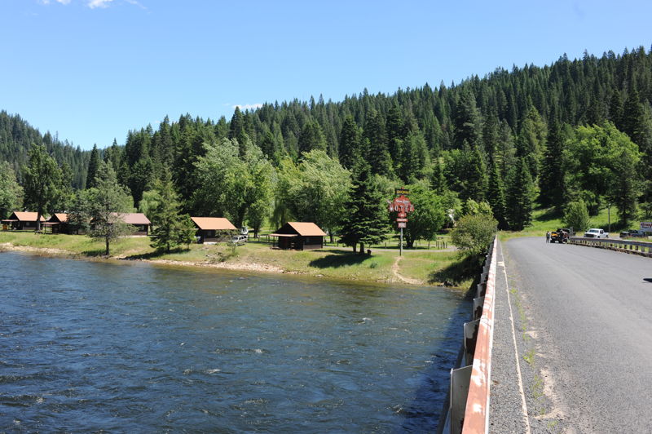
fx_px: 633
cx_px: 326
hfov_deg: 54.5
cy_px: 217
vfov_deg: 37.8
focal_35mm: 35
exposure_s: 1/320
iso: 200
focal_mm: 35
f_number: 8
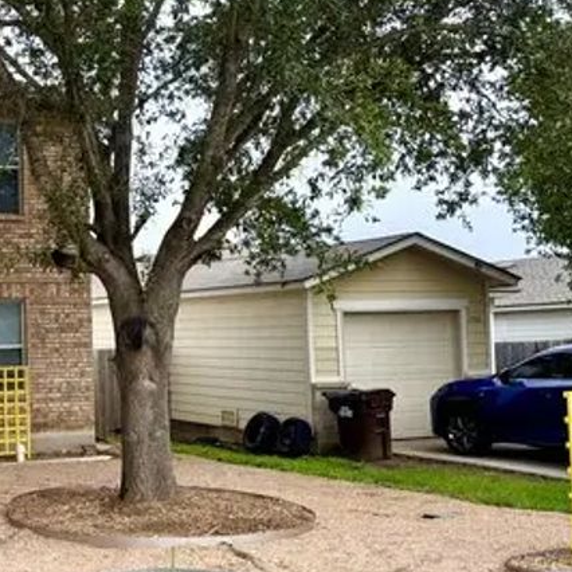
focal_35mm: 51
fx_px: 953
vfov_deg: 33.4
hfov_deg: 30.6
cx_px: -24
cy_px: 305
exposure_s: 1/723
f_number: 1.78
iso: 80
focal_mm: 6.76
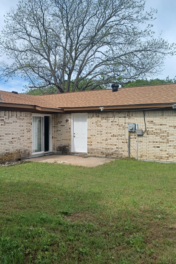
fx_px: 257
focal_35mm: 35
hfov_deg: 36.5
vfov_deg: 54.4
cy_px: 132
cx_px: 34
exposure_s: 1/418
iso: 32
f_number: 1.8
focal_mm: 4.6
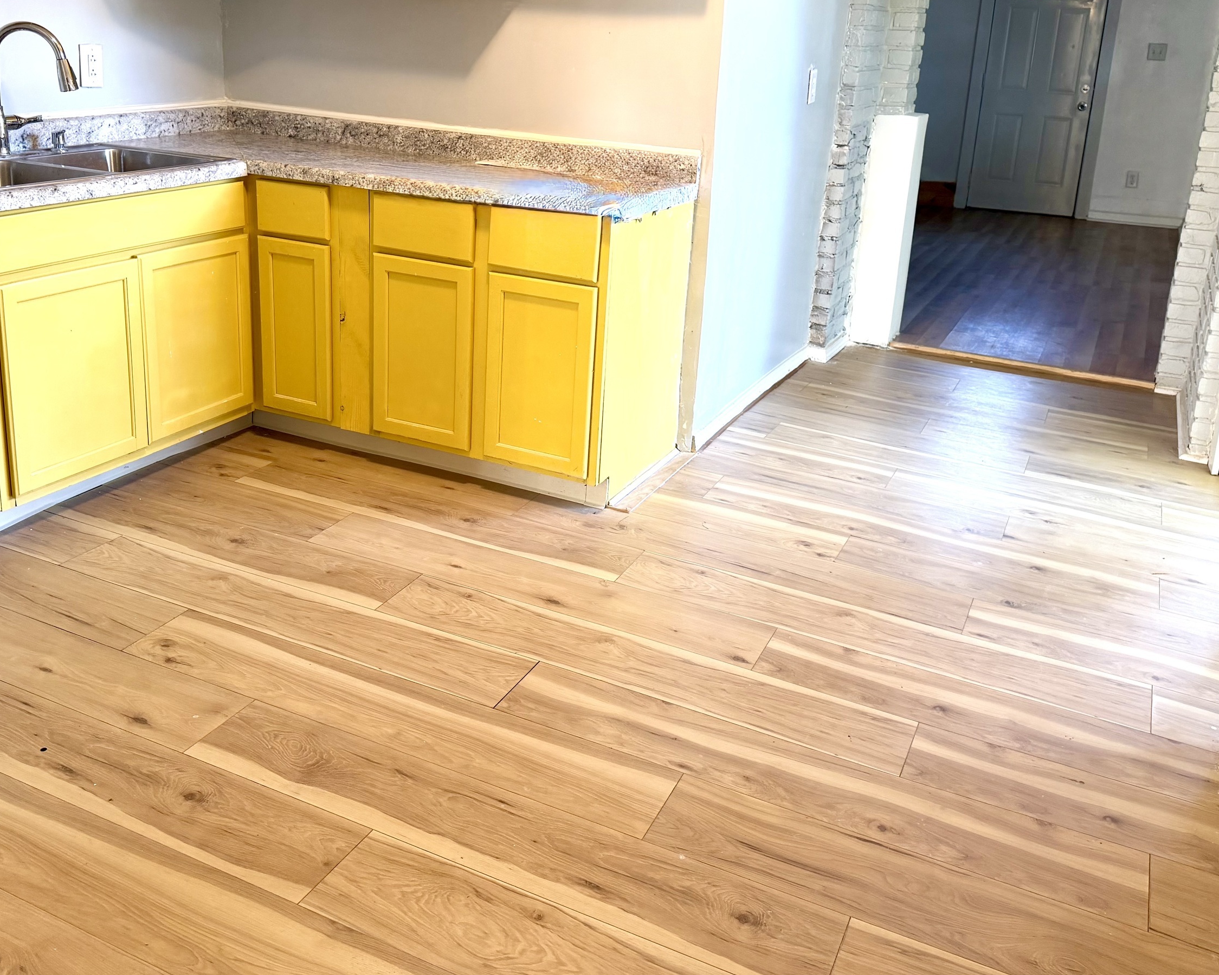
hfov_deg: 55.6
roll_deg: -2.7
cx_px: 583
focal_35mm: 32
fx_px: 1154
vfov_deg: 45.4
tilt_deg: -16.5
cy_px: 358
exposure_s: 1/60
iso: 125
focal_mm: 6.76
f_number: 1.78
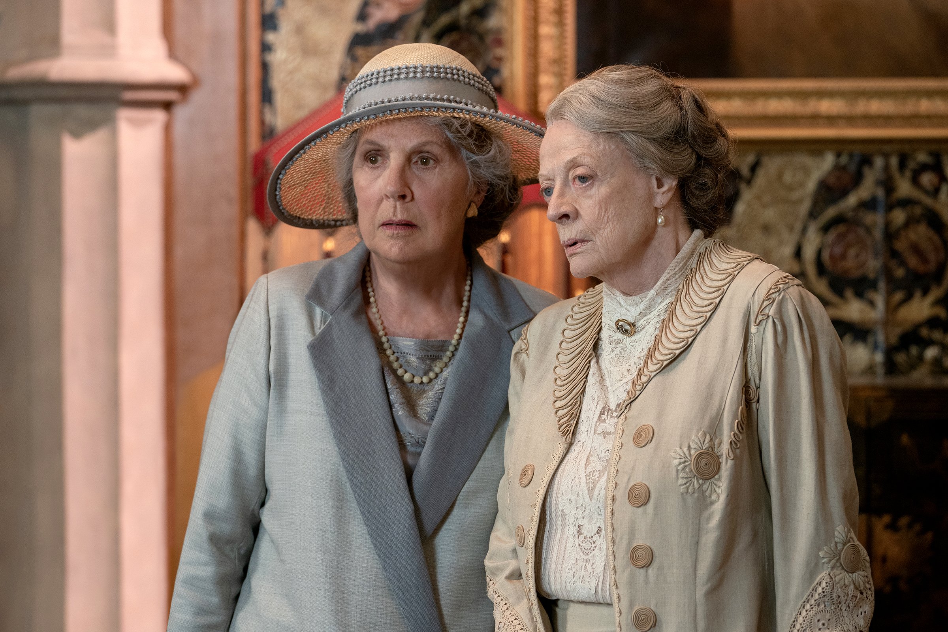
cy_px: 316
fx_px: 3607
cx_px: 474
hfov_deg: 15.0
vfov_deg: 10.0
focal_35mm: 137
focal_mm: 137
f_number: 4.5
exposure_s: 1/200
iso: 2000
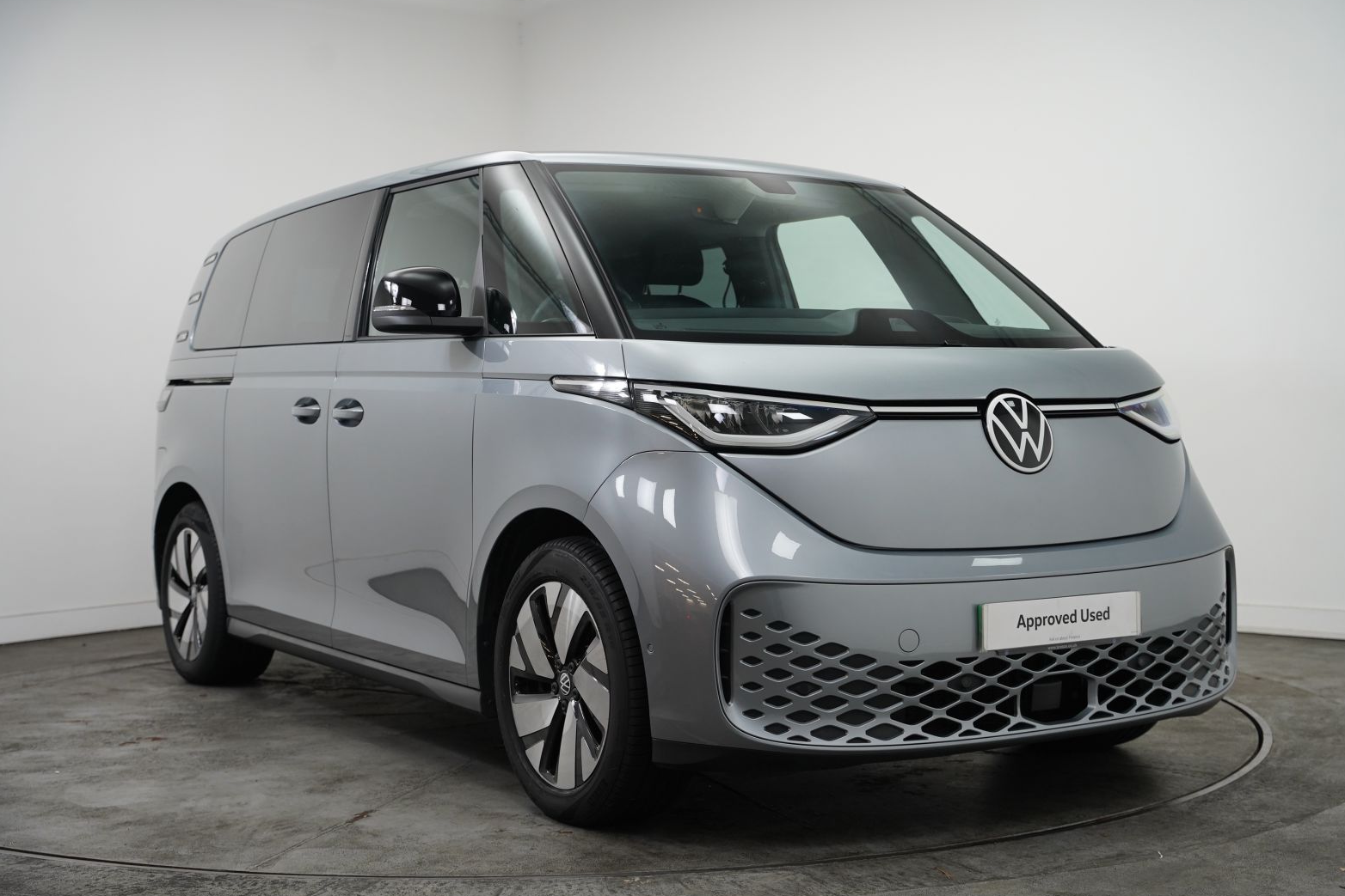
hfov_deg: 42.1
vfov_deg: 28.8
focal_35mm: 47
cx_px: 684
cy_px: 444
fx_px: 1745
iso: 1250
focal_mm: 45.7
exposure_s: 1/160
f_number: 4
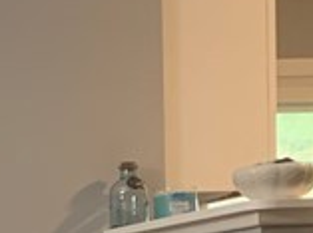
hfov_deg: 9.7
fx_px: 1534
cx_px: -542
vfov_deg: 8.4
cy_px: 386
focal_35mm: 170
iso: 250
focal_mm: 4.25
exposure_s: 1/60
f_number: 1.8
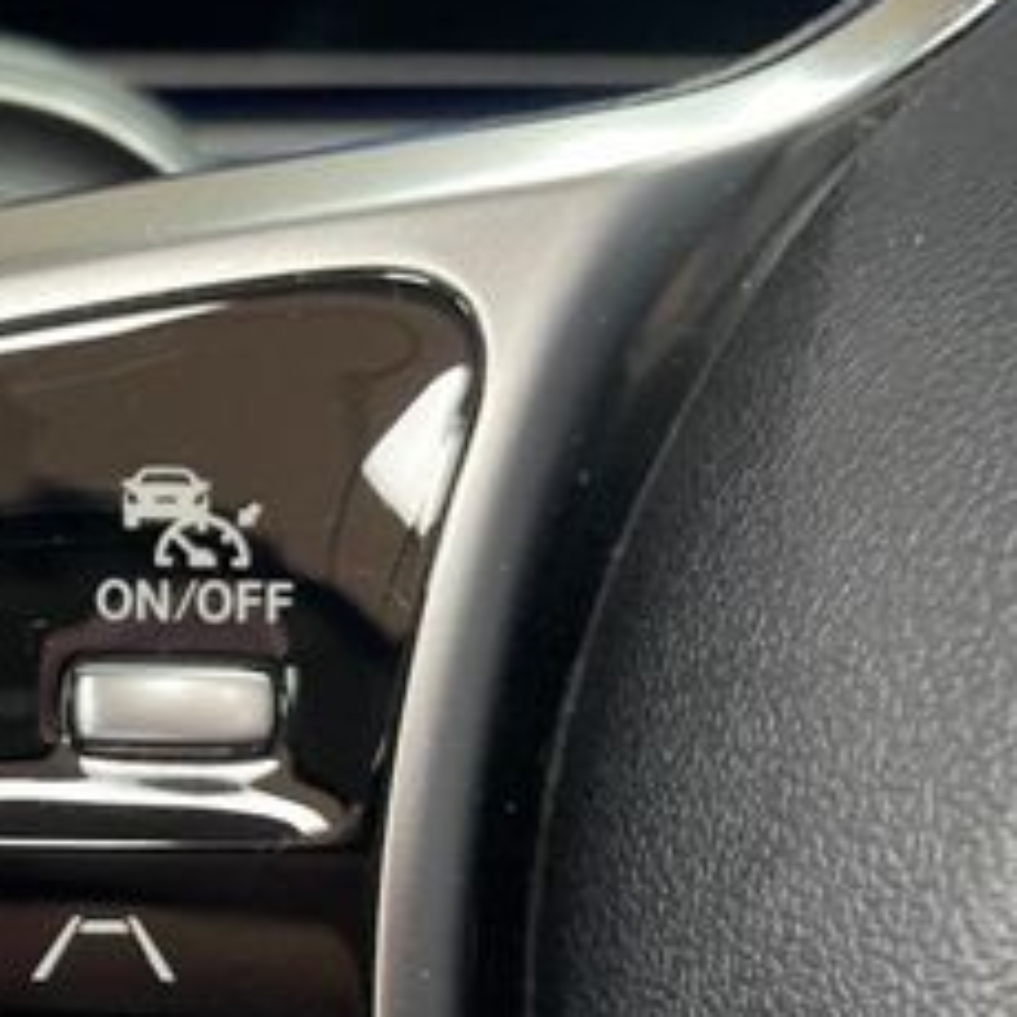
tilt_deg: -30.3
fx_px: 2127
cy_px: 818
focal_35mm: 64
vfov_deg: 26.4
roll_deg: +2.3
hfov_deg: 23.6
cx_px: -314
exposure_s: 1/60
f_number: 1.6
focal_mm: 4.2
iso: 400
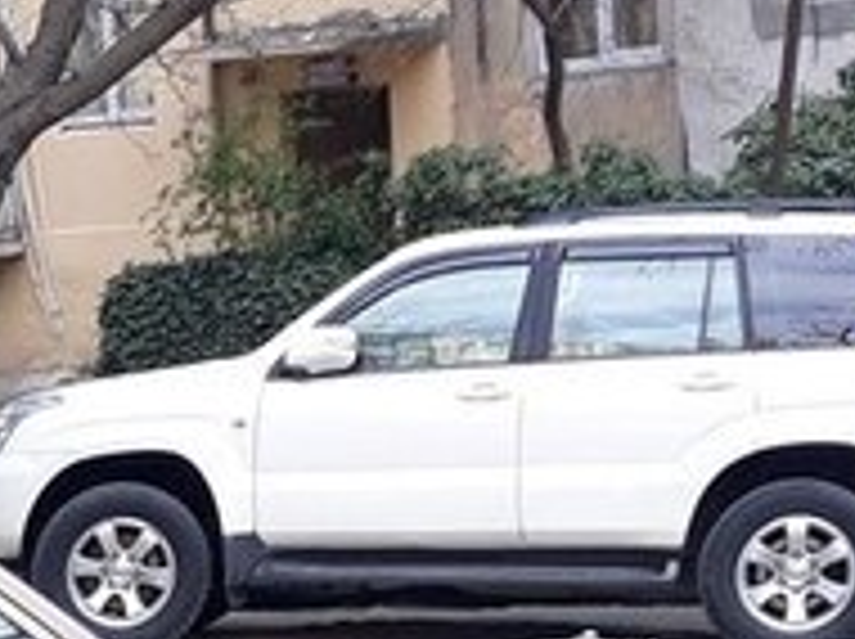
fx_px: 2319
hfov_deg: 18.6
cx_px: -400
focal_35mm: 94
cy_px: 965
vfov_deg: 14.6
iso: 40
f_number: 1.7
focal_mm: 3.71
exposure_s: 1/324
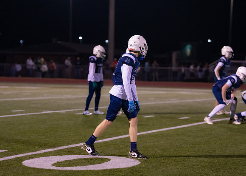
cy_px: 95
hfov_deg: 15.1
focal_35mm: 133
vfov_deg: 10.8
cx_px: 118
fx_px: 926
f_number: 2.8
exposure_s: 1/1000
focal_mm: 108
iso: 3200
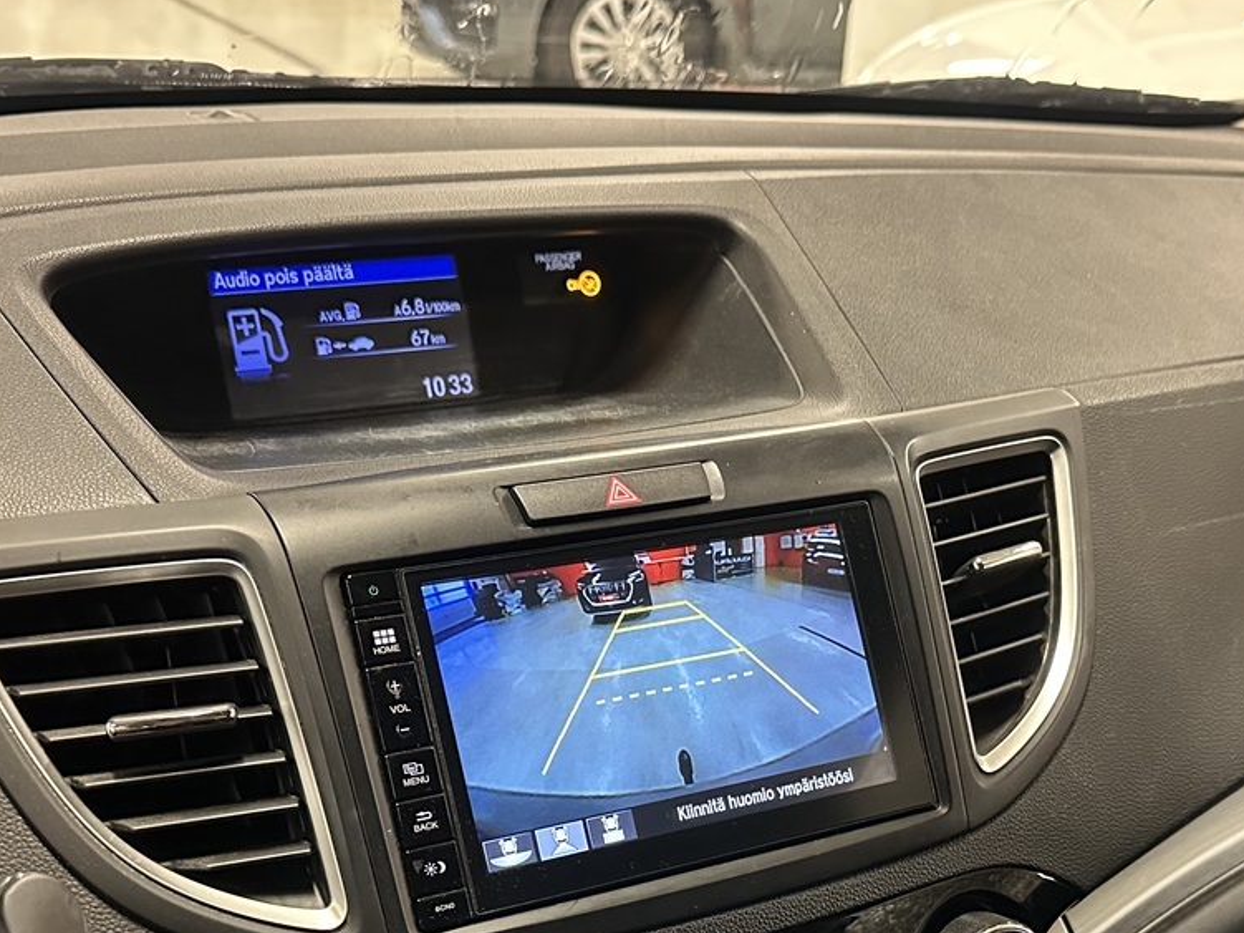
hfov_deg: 41.2
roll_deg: -3.6
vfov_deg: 30.6
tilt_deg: -29.7
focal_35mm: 46
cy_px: 769
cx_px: 684
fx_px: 1653
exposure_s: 1/54
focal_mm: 6.86
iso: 800
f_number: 1.78
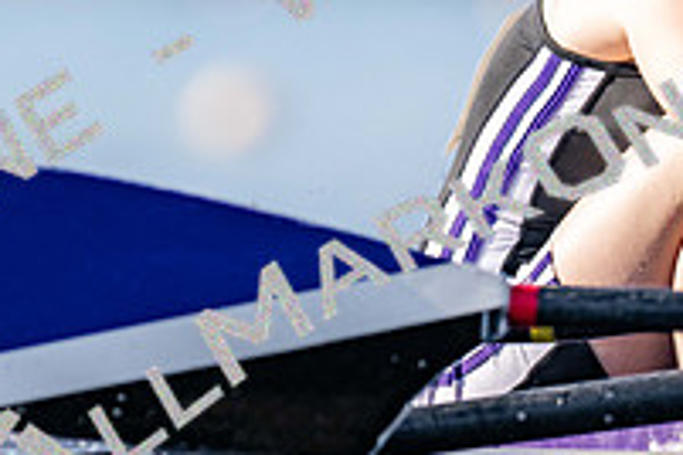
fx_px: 32876
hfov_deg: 1.2
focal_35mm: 1733
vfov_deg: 0.8
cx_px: 669
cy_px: 32
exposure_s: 1/2500
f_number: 5.6
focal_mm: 600
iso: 640
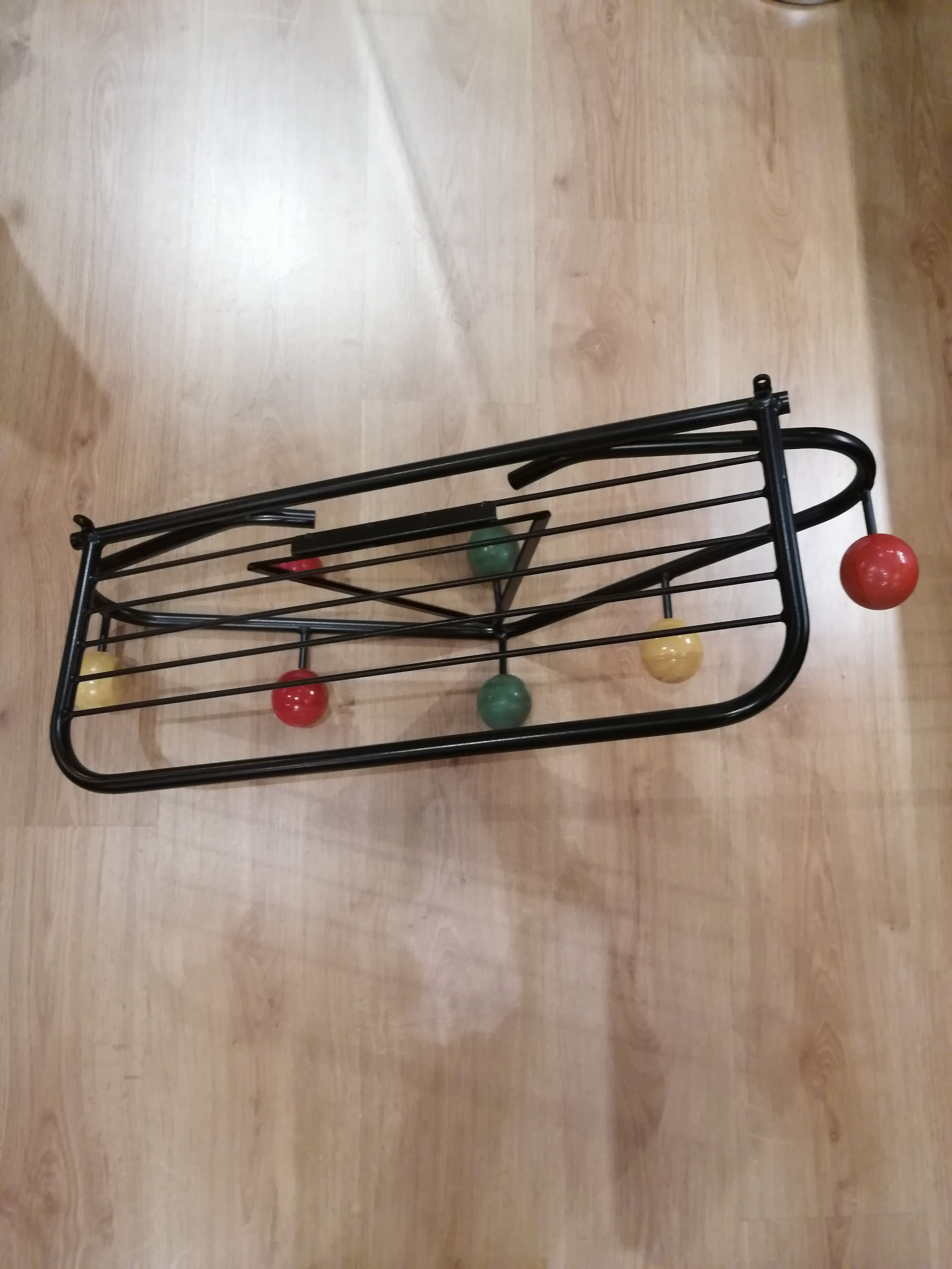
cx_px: 476
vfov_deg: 65.3
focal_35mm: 27
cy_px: 634
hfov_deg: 51.4
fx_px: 990
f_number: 1.8
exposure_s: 1/25
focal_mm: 3.95
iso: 400
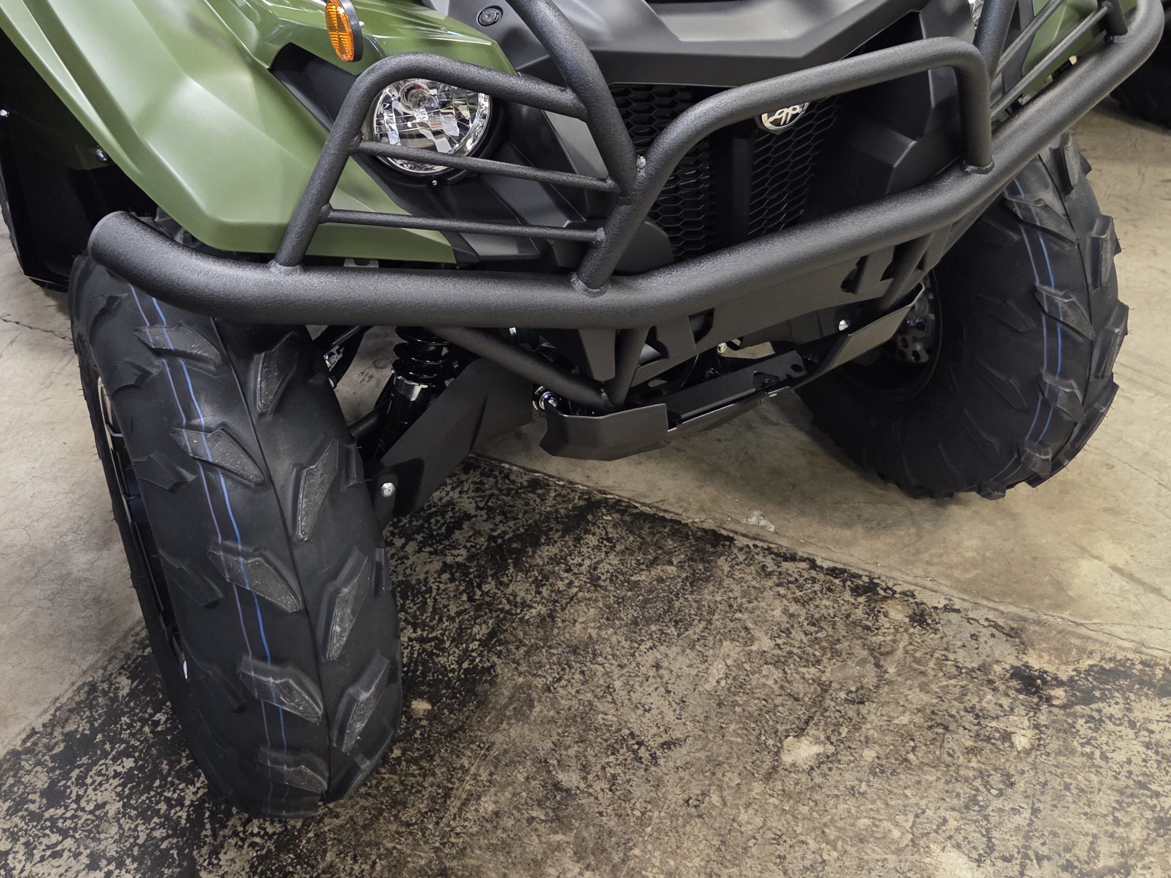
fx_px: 1252
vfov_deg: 37.7
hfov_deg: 50.1
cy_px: 221
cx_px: 545
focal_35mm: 37
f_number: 1.8
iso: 640
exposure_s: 1/120
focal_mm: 5.4
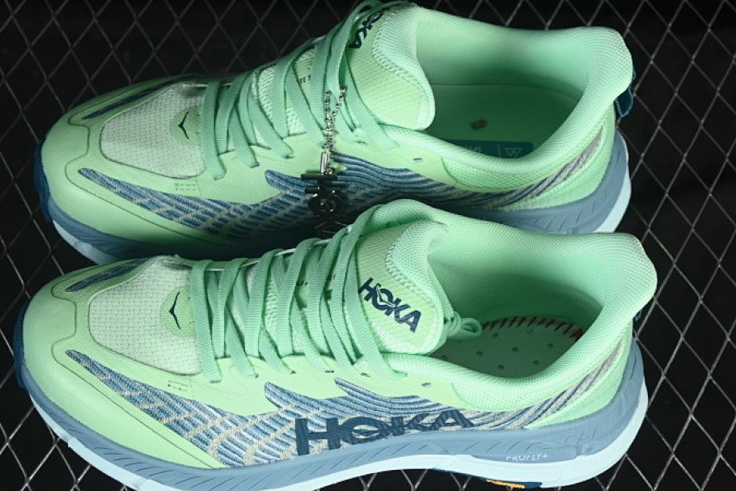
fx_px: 1820
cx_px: 345
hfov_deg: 22.9
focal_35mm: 89
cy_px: 244
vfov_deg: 15.4
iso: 160
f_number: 7.1
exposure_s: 1/80
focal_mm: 50
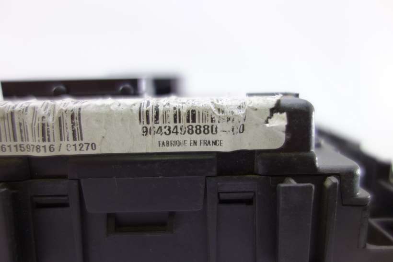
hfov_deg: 65.5
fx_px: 306
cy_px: 131
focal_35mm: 28
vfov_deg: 46.4
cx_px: 196
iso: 125
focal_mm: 10.4
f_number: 1.8
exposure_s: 1/80
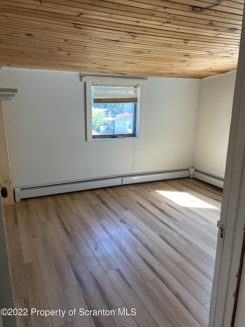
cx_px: 122
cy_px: 164
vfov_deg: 67.3
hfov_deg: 53.1
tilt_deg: -13.7
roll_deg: -0.3
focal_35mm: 26
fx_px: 245
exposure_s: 1/60
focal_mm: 4.25
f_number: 1.8
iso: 64
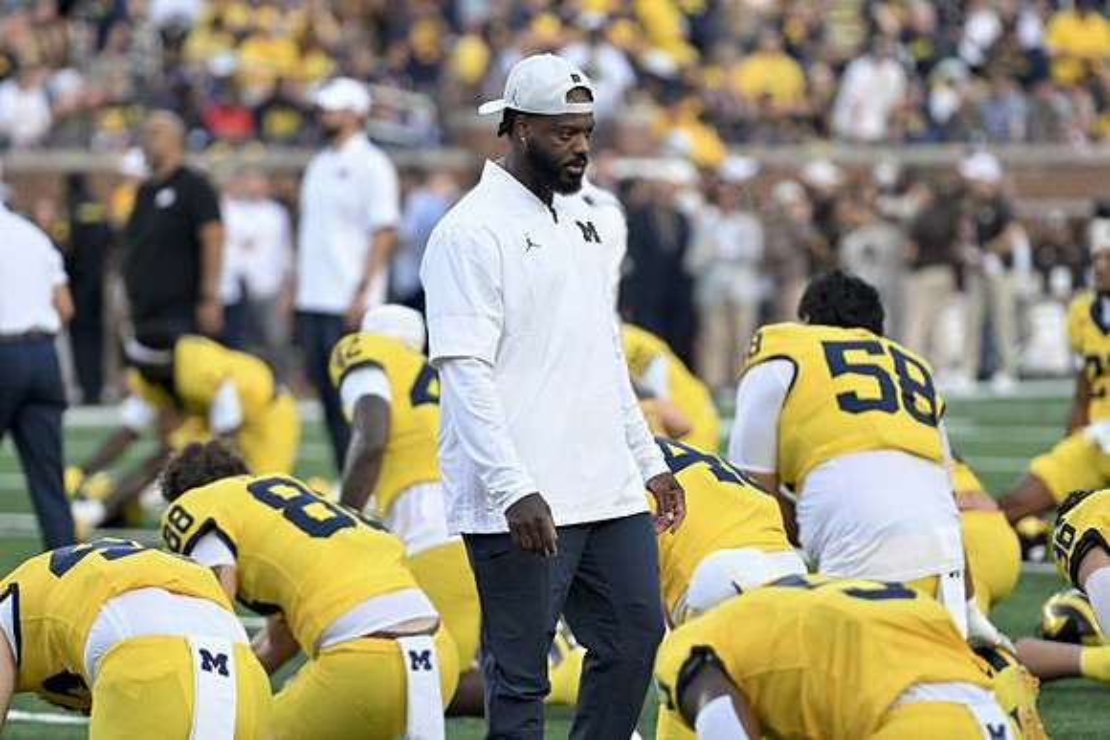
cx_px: 555
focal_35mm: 300
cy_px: 370
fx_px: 9252
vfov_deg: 4.6
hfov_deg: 6.9
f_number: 2.8
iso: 500
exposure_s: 1/800
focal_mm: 200
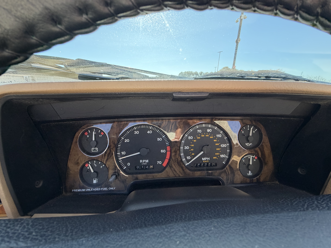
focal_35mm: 14
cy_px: 124
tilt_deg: -16.2
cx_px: 166
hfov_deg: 102.1
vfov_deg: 85.7
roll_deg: -1.9
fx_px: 134
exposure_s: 1/239
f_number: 2.2
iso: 64
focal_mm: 2.22
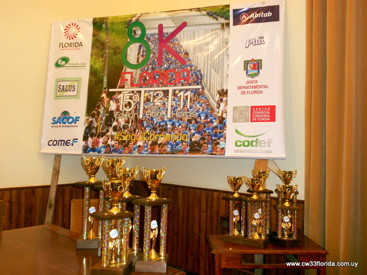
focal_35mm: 32
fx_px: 339
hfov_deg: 56.8
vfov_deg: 44.2
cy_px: 138
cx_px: 184
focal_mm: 5.8
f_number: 3.6
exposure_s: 1/30
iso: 320
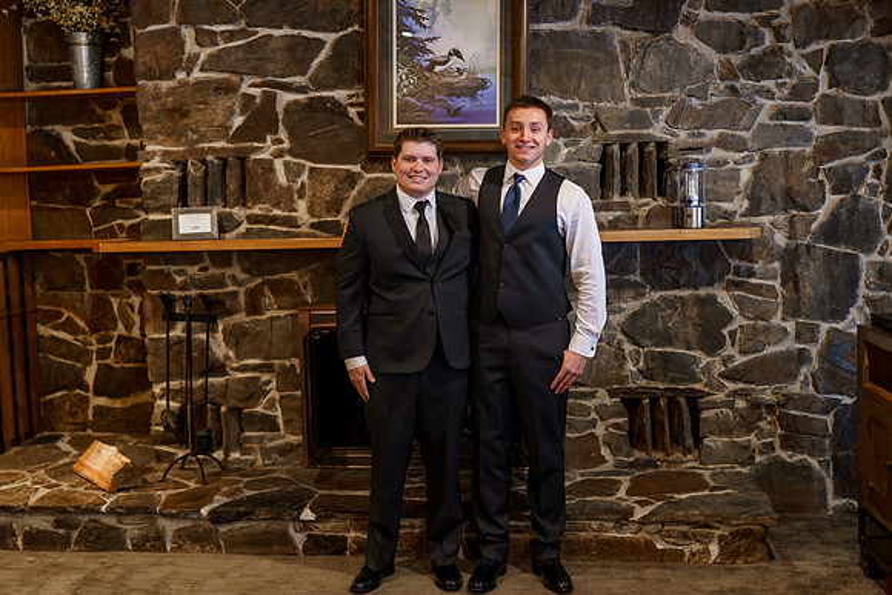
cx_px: 420
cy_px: 268
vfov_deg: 33.7
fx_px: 982
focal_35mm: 40
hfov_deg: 48.8
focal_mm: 35
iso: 1600
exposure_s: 1/160
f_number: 2.2
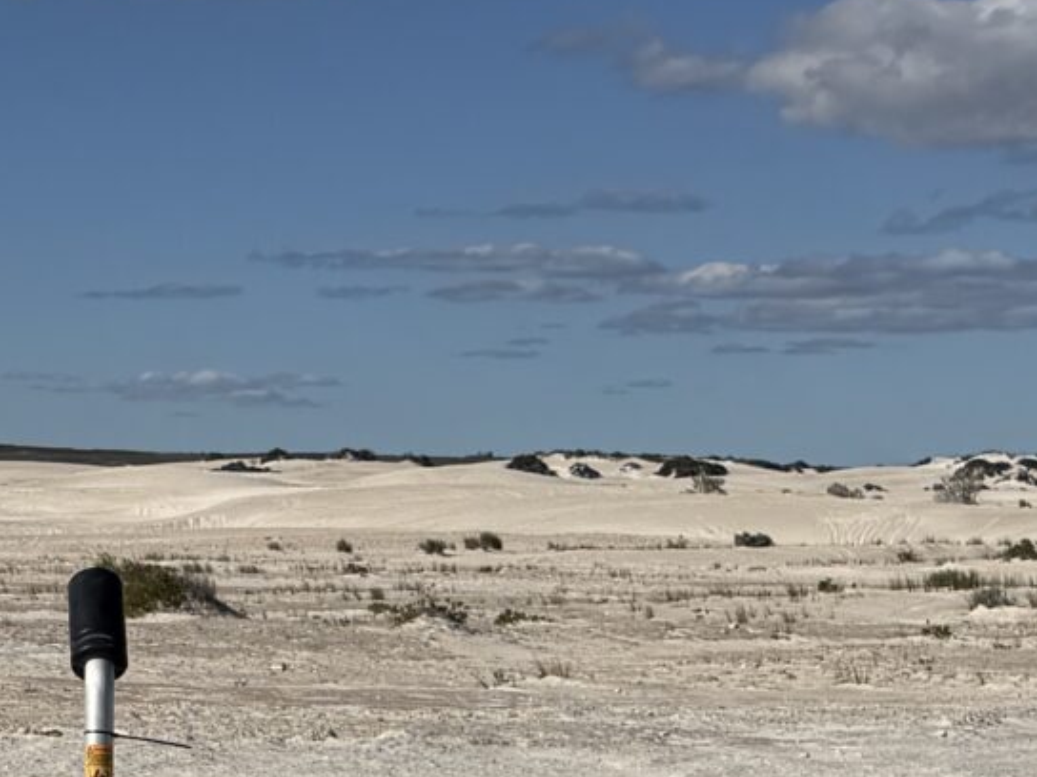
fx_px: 3385
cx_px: -923
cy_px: 554
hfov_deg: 14.8
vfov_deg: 13.1
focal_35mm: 113
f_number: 1.78
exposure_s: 1/11905
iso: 80
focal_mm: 6.76
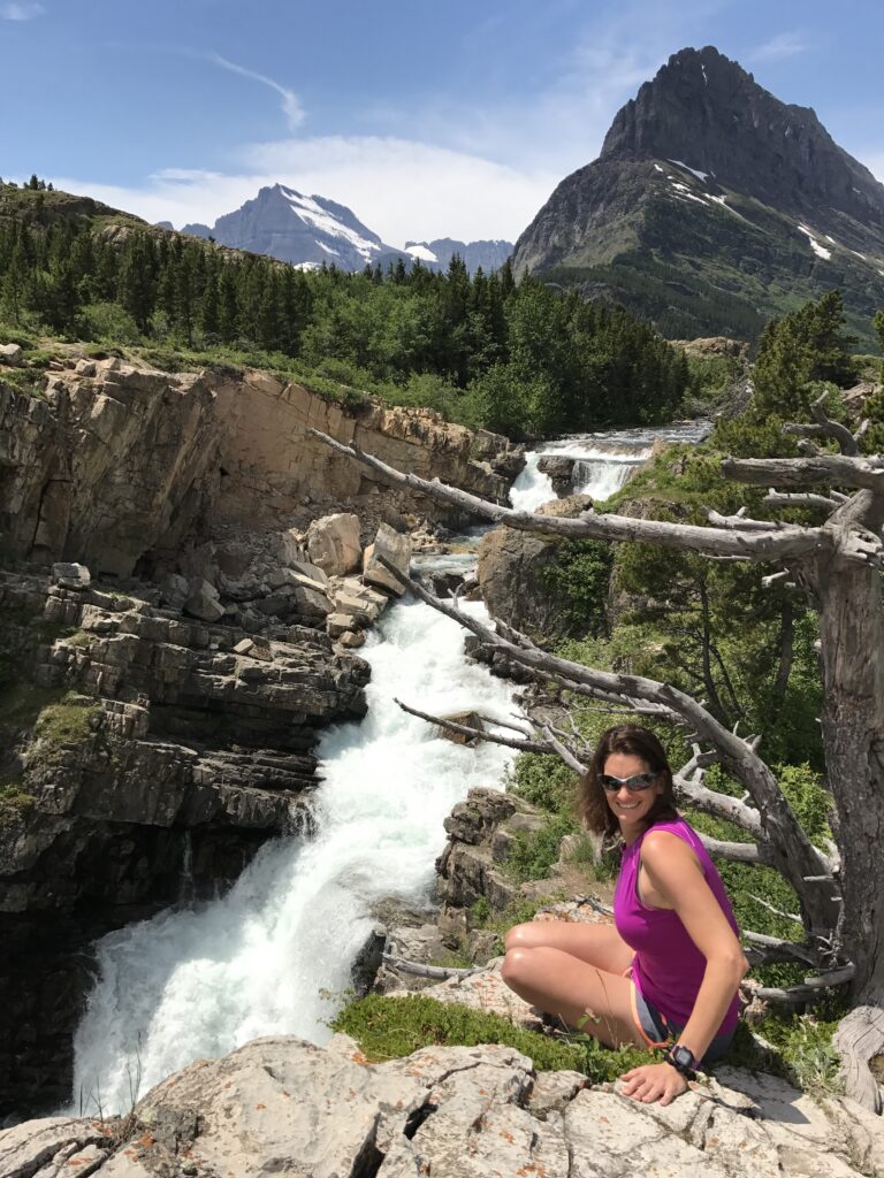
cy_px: 589
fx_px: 953
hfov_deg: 49.7
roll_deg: -2.9
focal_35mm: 28
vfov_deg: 63.4
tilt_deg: -11.9
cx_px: 442
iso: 20
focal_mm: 3.99
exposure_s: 1/3195
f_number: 1.8
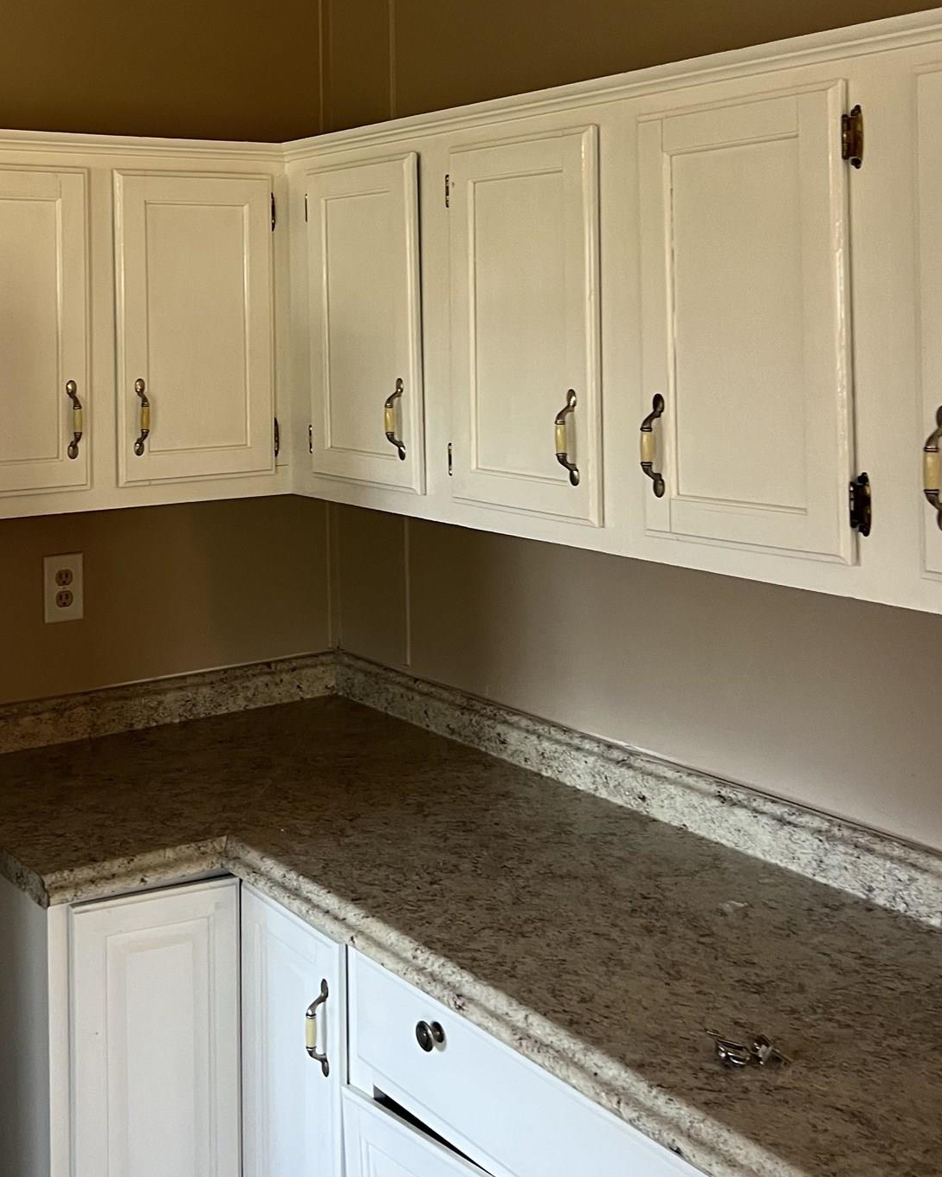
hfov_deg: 34.2
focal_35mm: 43
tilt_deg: +0.2
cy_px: 330
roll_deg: +1.4
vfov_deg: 41.9
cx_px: 235
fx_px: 1499
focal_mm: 5.7
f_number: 1.5
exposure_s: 1/60
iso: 200
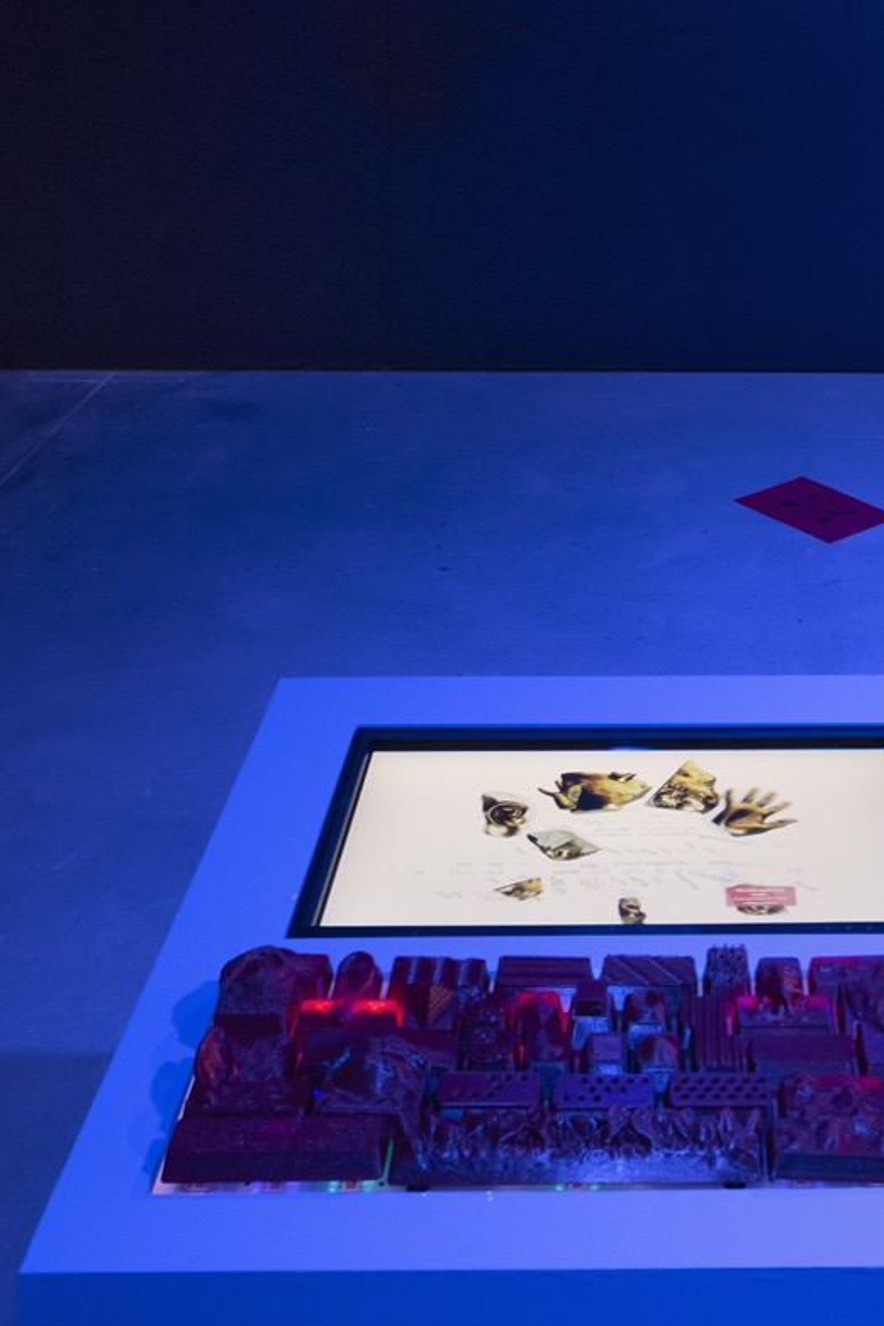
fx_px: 1658
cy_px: 538
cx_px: 887
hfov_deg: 28.0
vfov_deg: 43.4
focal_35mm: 45
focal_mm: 22
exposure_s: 1/6
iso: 1000
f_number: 10
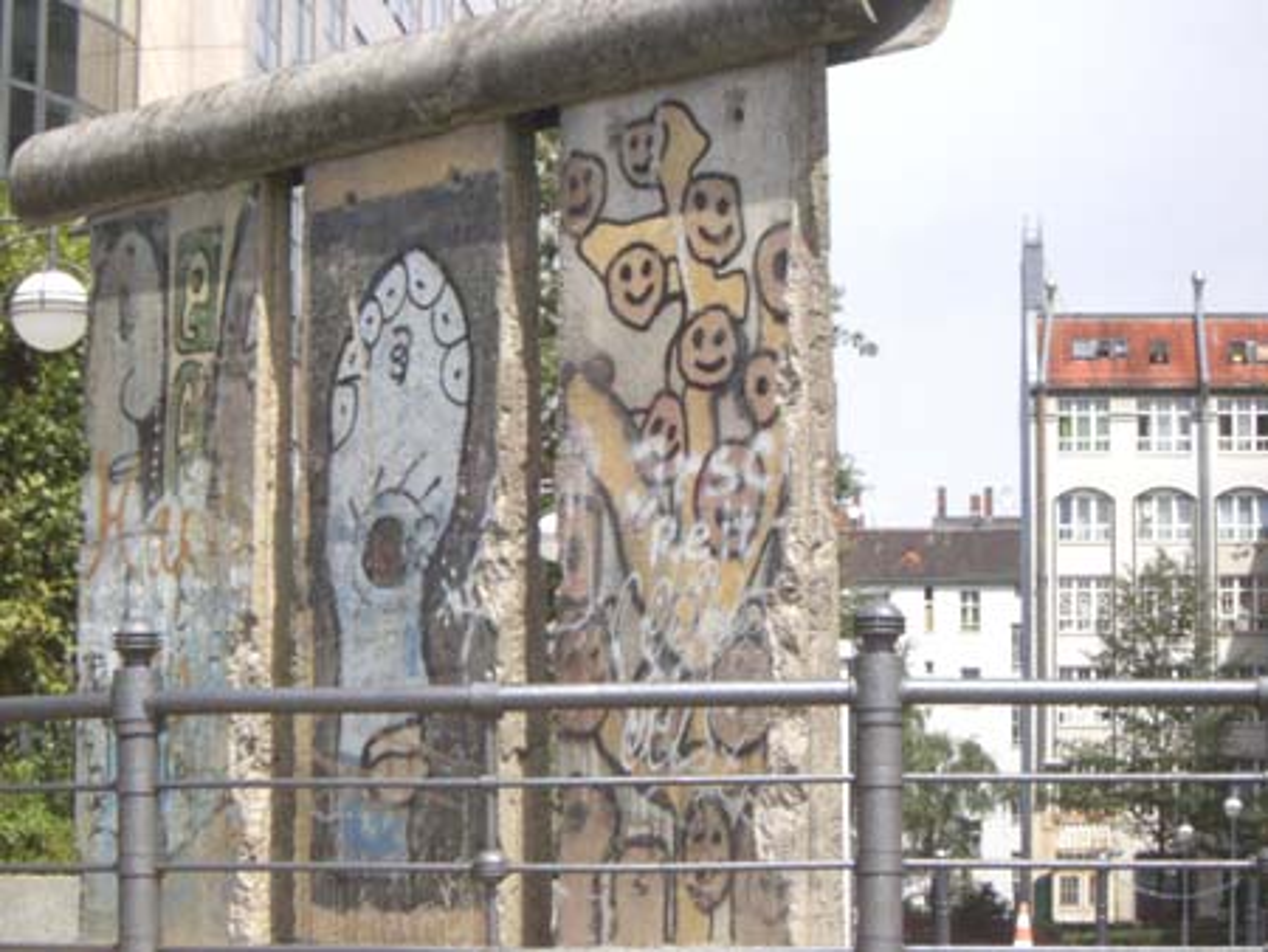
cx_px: 634
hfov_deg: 17.3
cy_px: 476
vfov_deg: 13.0
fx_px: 4178
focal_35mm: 114
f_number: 8.3
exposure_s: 1/2000
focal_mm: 18.6
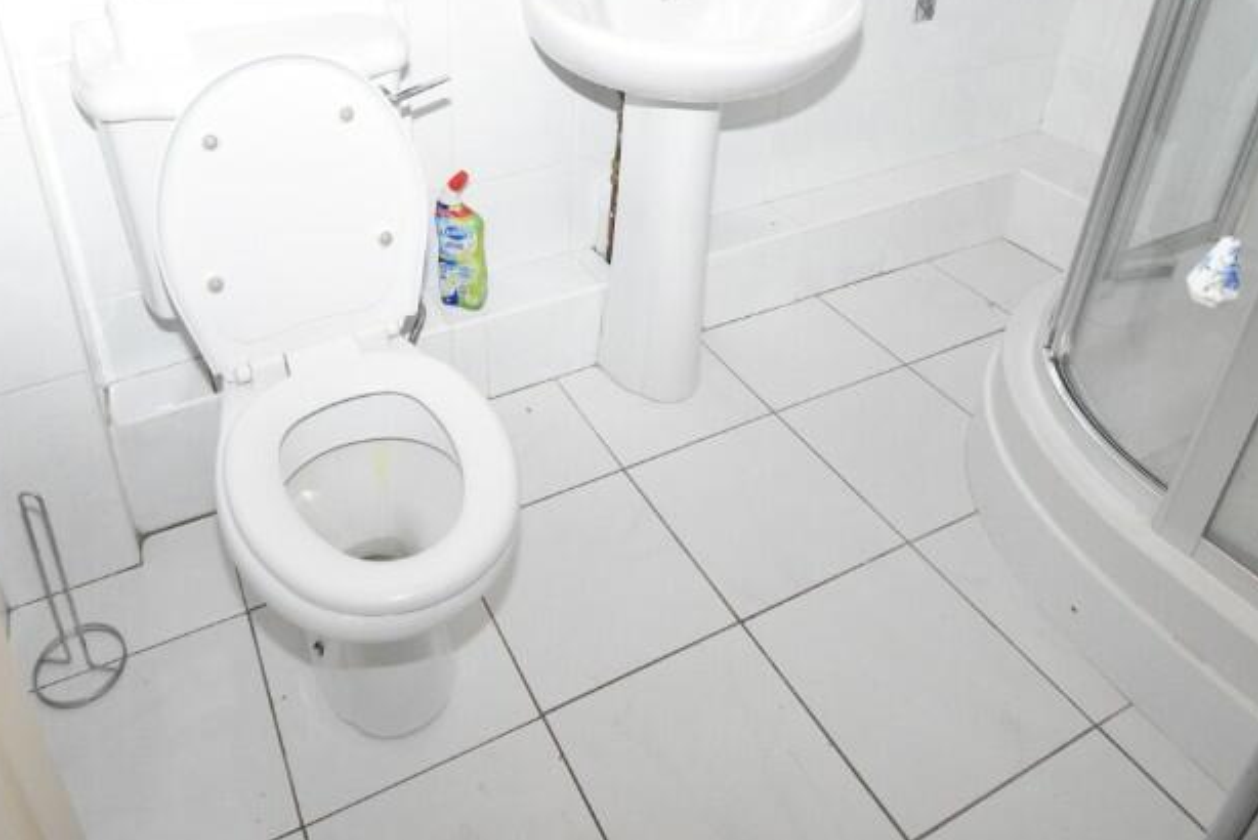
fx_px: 874
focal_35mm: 25
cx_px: 496
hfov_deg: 70.7
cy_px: 146
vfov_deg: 47.9
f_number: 4.5
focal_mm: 10
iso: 3200
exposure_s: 1/125
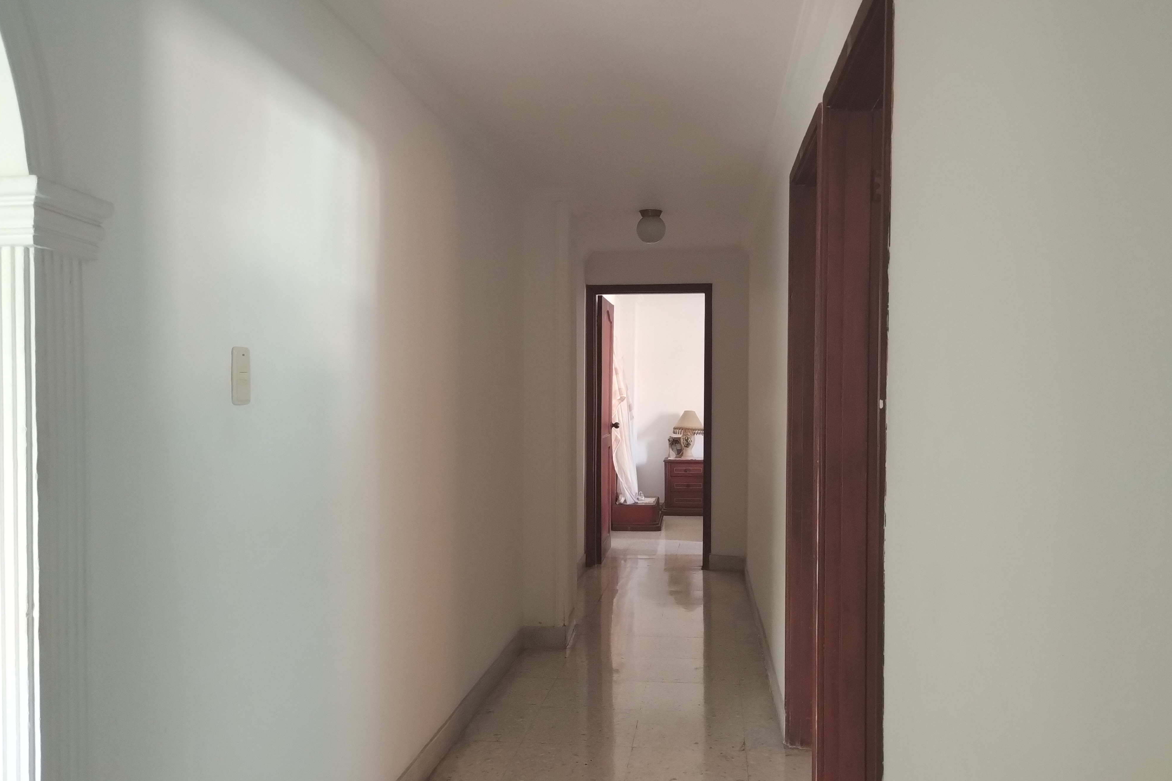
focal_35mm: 30
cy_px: 420
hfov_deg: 61.9
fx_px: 977
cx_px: 595
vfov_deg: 43.6
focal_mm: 4.27
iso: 1803
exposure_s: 1/24
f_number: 1.8
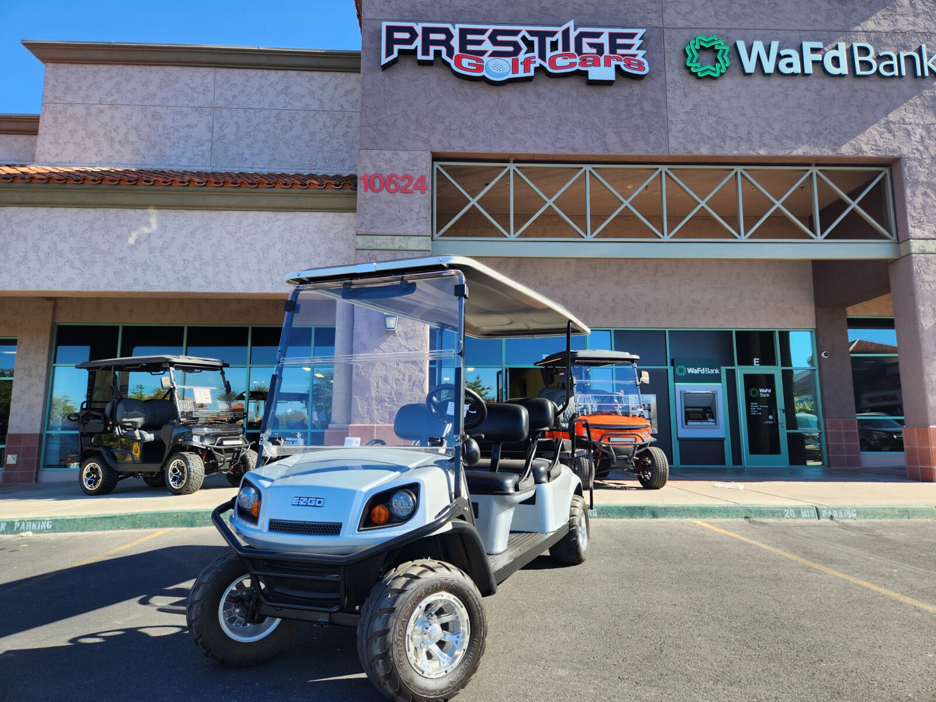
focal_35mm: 23
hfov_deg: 73.9
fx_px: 622
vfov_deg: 58.9
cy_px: 351
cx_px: 468
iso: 20
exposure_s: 1/437
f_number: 1.8
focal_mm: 5.4
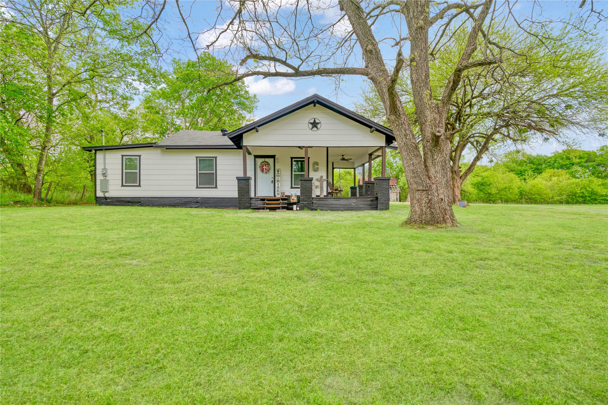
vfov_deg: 73.8
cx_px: 304
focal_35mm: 16
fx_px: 270
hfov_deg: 96.7
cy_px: 202
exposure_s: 1/30
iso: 100
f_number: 10
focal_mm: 16
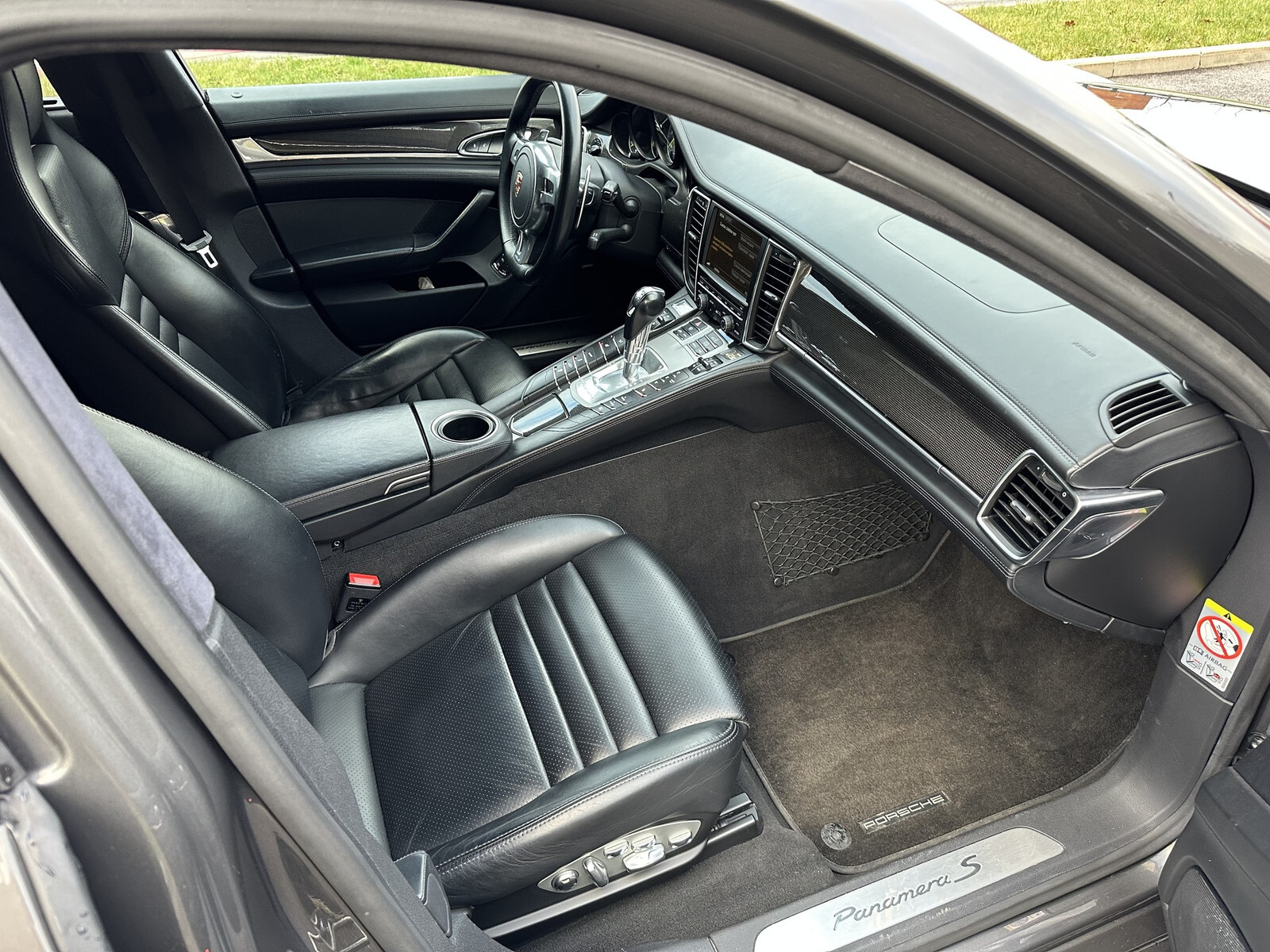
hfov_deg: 71.6
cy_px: 476
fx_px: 881
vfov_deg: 56.8
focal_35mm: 24
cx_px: 635
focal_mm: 6.86
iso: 250
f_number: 1.78
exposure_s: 1/95
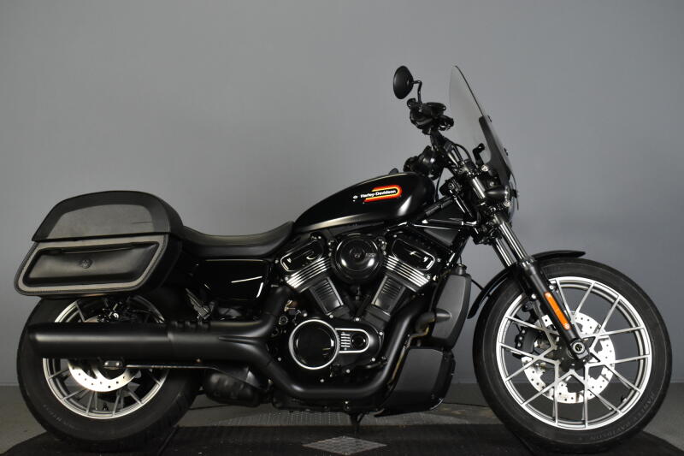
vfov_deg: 28.1
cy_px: 228
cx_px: 342
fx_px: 912
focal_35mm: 48
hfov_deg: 41.1
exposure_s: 1/160
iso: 3200
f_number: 7.1
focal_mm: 32
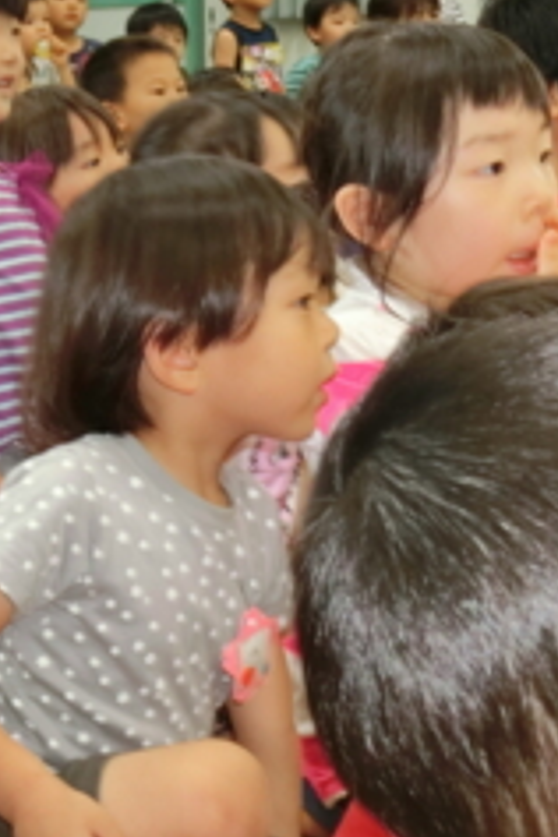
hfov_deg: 16.7
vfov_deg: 25.6
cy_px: 314
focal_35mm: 79
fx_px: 1837
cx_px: -67
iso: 400
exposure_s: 1/20
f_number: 4.4
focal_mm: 8
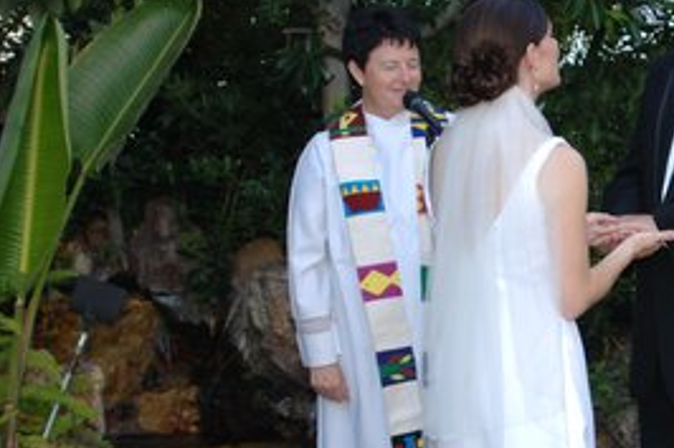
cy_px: 363
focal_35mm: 101
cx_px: 626
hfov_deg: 19.8
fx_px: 1890
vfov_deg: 13.5
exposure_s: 1/125
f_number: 5.6
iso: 400
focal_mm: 28
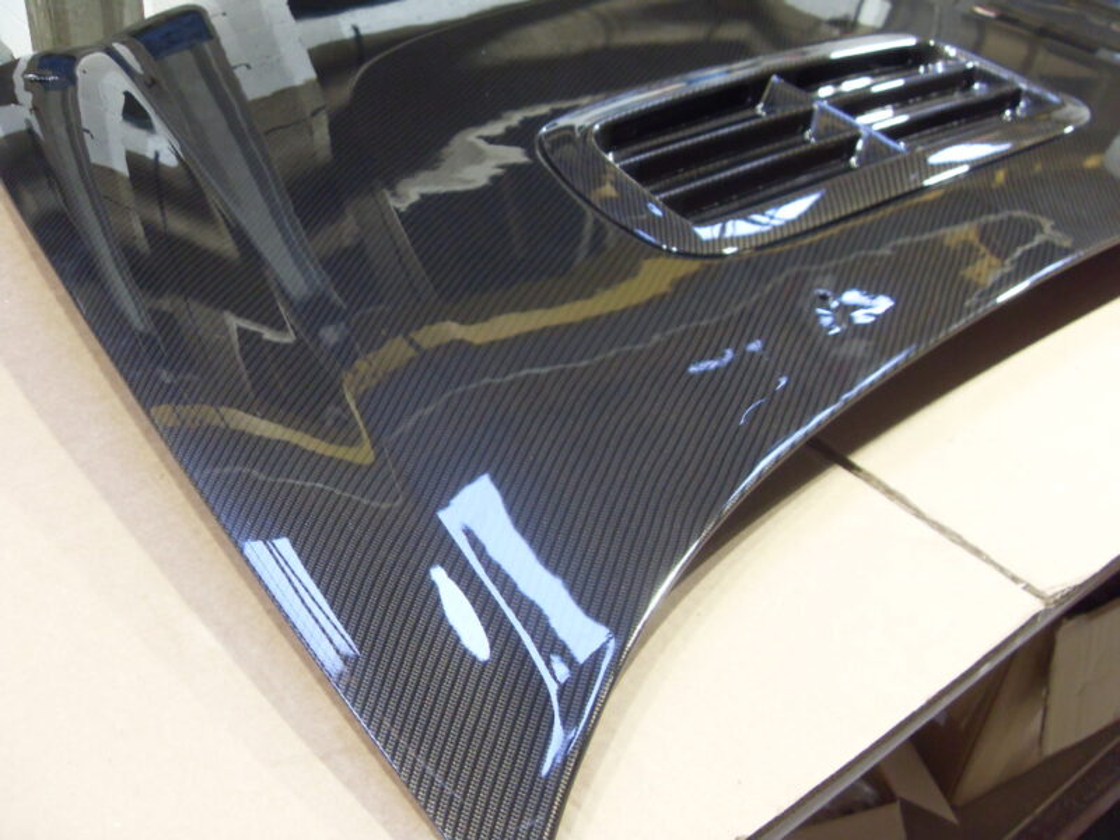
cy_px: 420
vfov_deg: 40.7
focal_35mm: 35
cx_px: 560
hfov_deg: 52.6
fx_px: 1132
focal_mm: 6.3
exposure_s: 1/10
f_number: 2.8
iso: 200
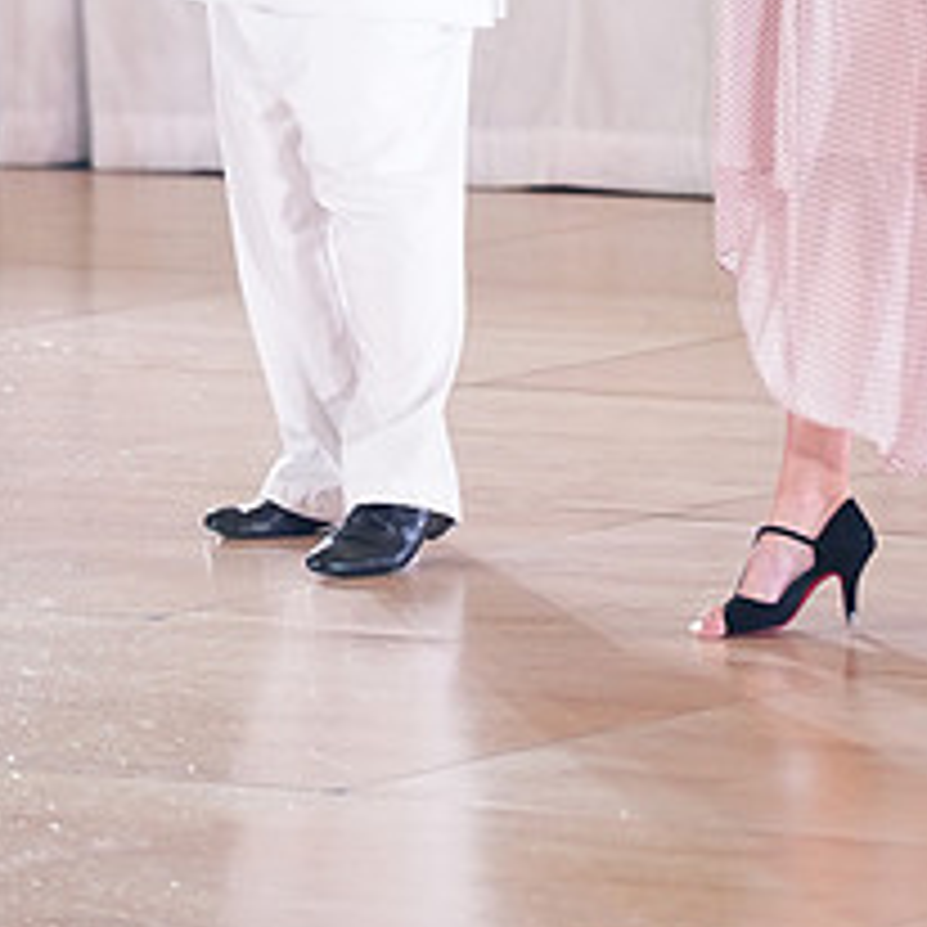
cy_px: -297
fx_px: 14482
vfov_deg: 3.7
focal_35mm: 478
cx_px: 574
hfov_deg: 3.7
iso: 2500
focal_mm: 200
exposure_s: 1/500
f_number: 2.8
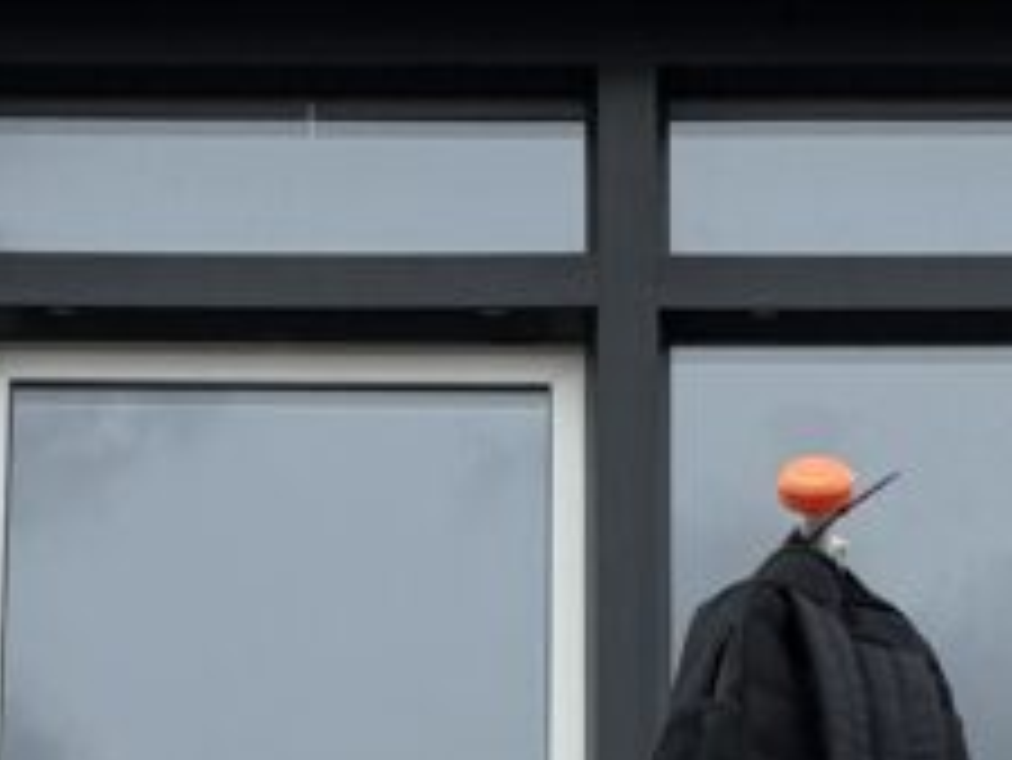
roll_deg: +0.7
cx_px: 661
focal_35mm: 228
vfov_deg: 6.4
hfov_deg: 8.7
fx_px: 6669
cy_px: 1221
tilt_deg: +17.2
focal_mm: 6.76
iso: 80
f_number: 1.78
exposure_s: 1/2494
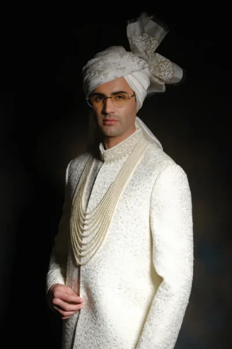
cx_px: 116
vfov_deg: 24.5
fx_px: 802
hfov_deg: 16.5
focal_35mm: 83
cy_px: 174
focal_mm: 55
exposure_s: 1/125
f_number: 5
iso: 250
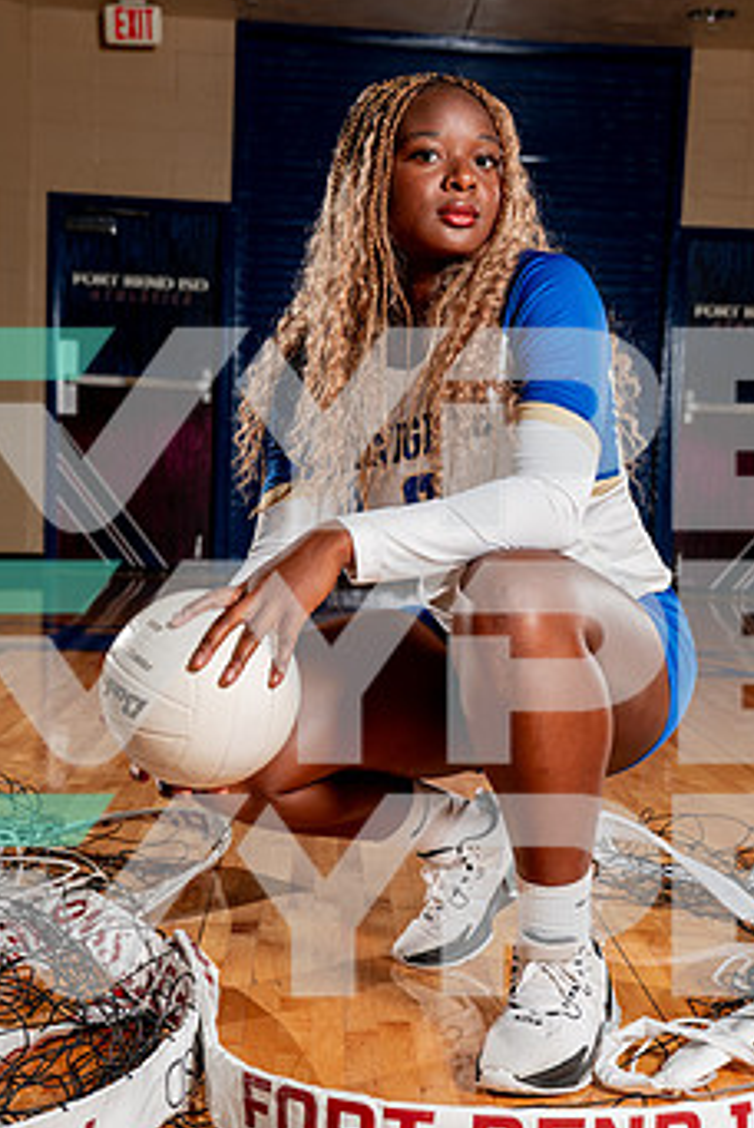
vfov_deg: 34.4
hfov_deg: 23.4
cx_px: 410
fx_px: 1818
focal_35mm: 58
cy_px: 665
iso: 200
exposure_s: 1/250
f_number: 5.6
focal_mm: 44
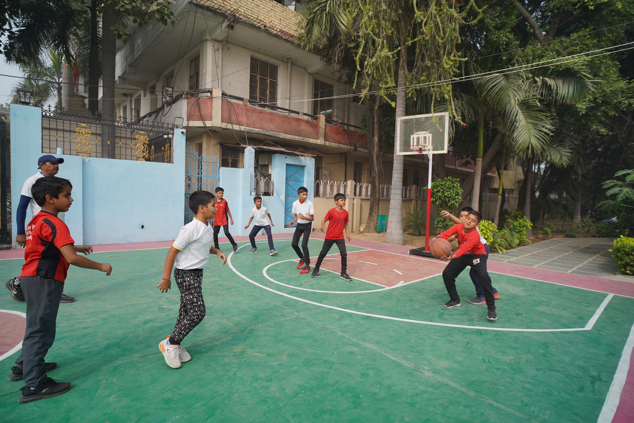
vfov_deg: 67.4
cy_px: 212
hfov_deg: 90.0
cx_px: 317
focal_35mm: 18
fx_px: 317
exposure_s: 1/640
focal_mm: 18
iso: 160
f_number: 5
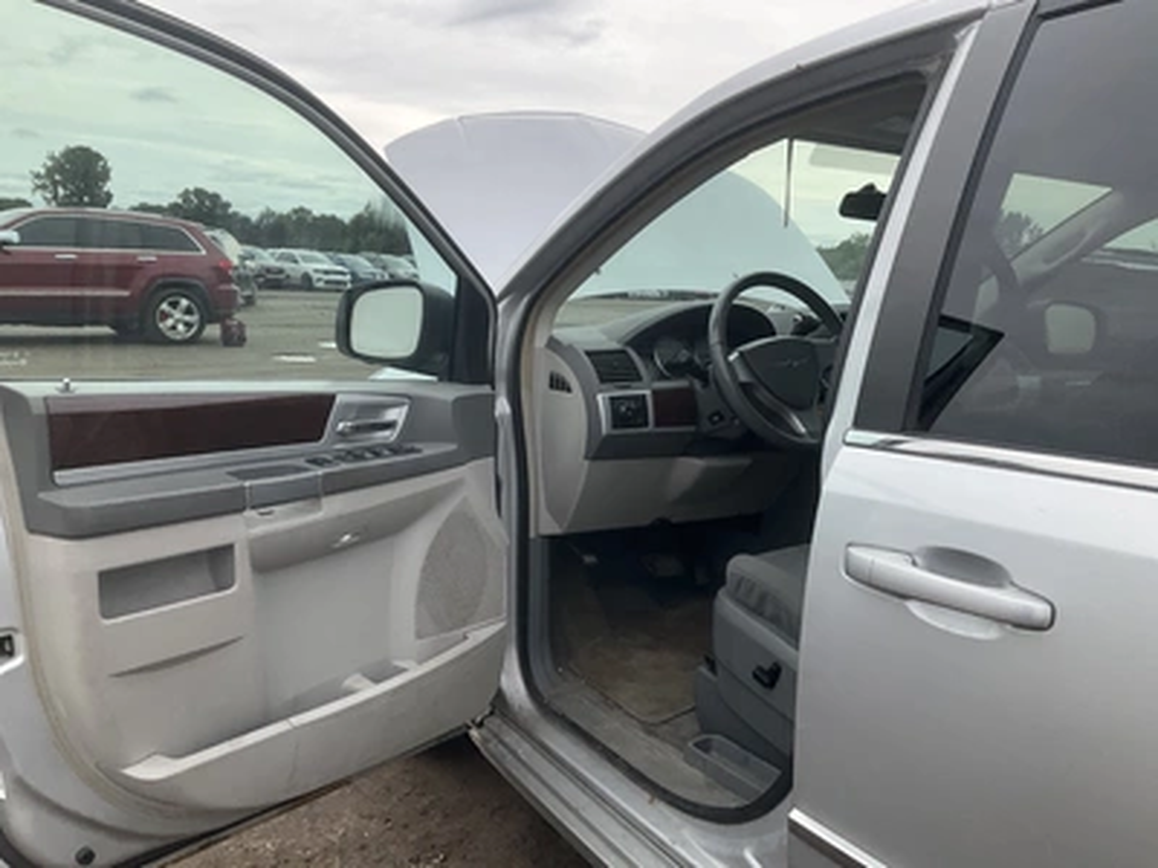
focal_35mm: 29
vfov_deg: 48.2
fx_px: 970
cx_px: 579
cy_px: 434
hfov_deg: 61.7
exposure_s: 1/1250
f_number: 1.8
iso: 25
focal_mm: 3
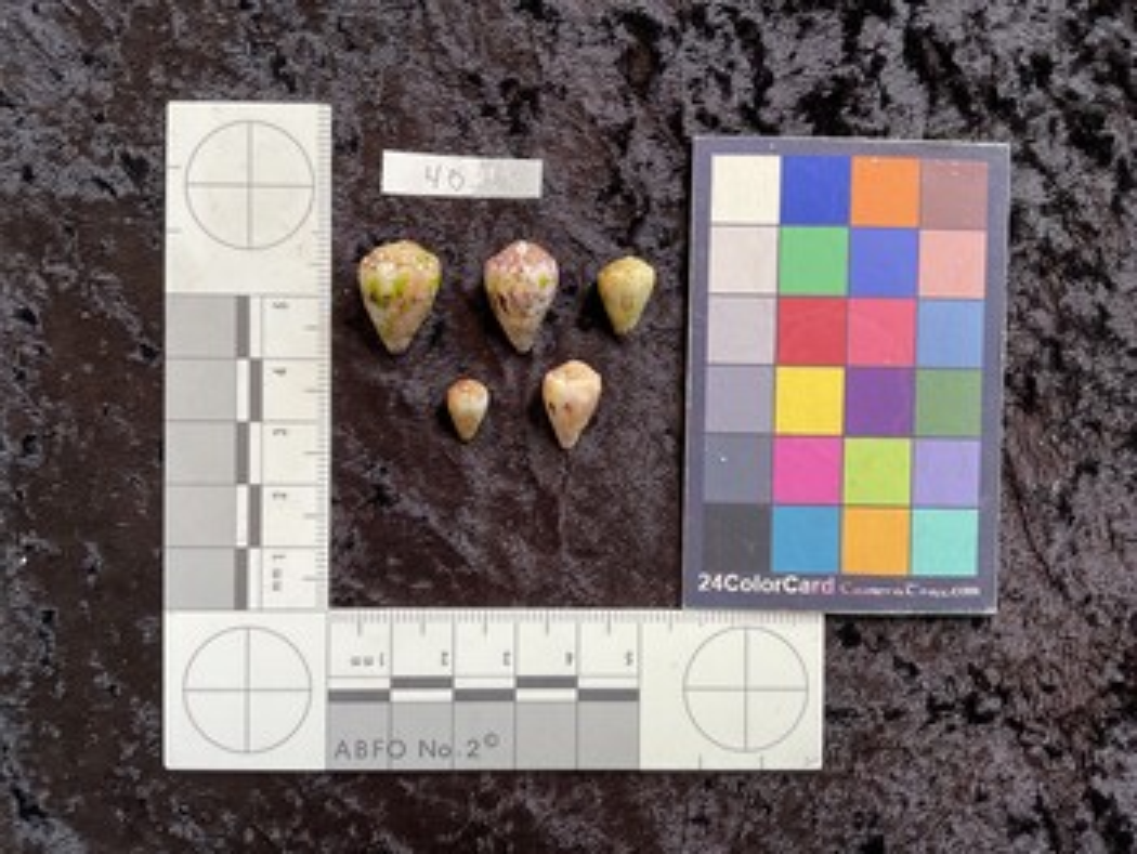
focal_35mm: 29
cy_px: 427
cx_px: 568
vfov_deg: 48.3
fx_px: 953
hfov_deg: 61.6
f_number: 1.8
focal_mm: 3
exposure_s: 1/100
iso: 40
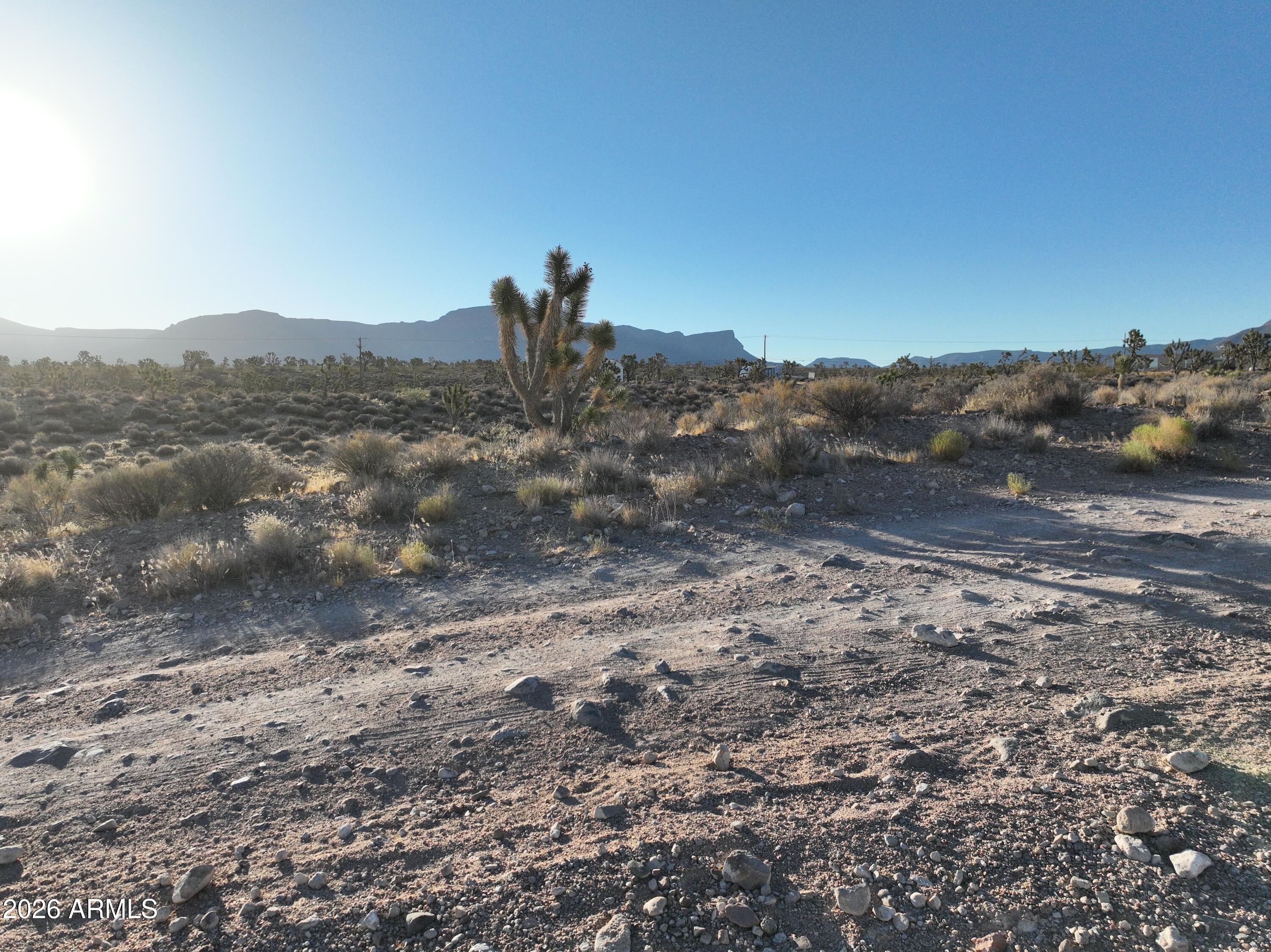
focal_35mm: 24
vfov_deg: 56.8
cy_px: 476
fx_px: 881
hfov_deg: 71.6
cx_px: 636
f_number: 2.8
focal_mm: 12.29
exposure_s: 1/5000
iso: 100
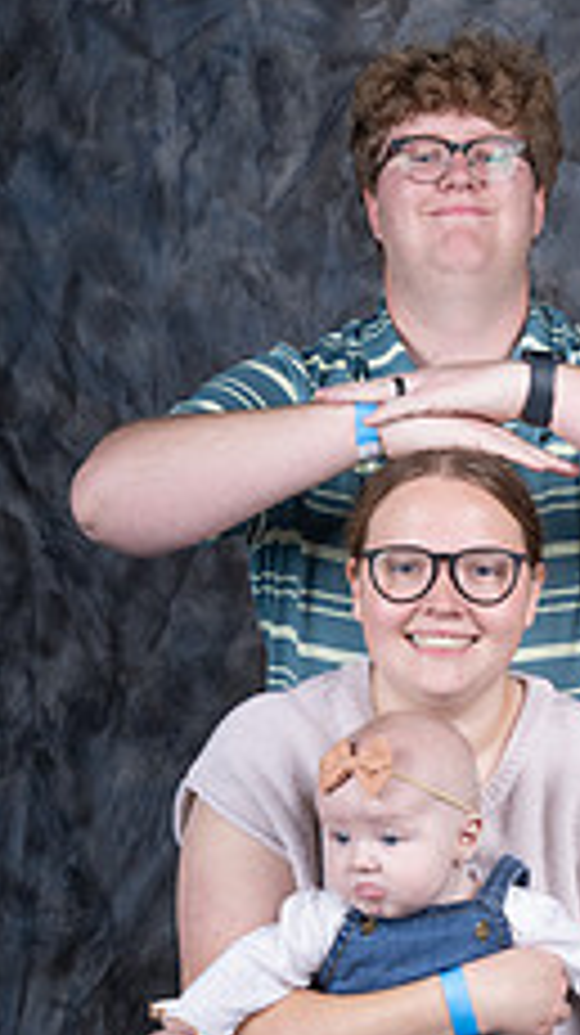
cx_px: 490
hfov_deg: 15.3
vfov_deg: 27.1
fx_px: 2137
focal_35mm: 78
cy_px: 670
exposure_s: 1/250
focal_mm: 38
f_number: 8
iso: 100
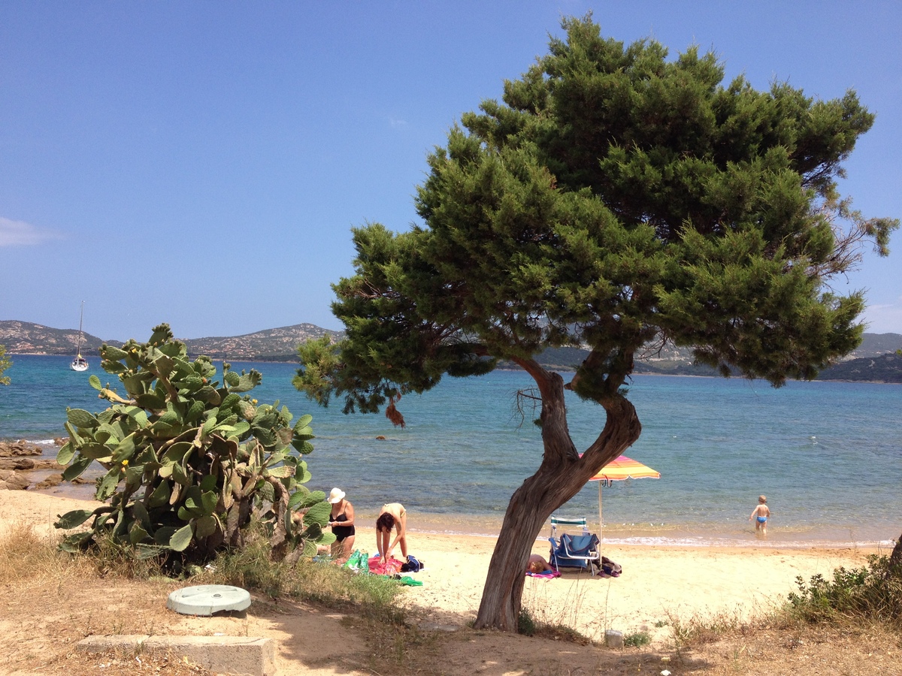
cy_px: 338
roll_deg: -1.2
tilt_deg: -1.1
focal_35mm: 35
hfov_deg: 52.6
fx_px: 912
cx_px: 451
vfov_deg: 40.7
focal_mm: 4.28
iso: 50
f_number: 2.4
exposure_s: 1/1534
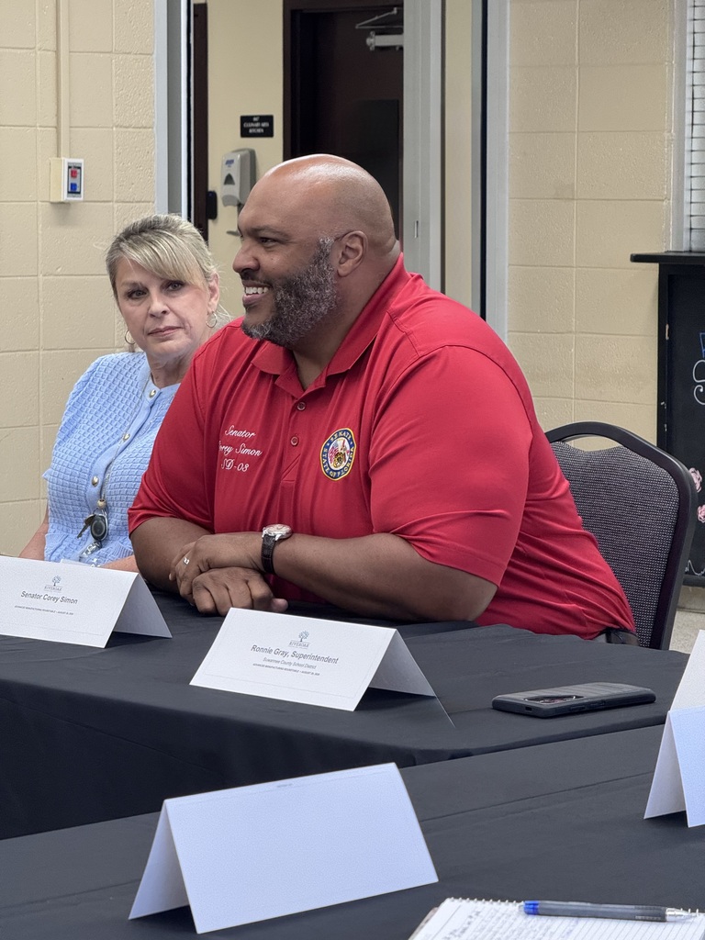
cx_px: 352
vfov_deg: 16.4
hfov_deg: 12.3
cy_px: 470
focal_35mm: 120
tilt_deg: -5.9
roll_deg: +0.8
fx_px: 3259
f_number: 2.8
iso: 250
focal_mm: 15.66
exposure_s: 1/60
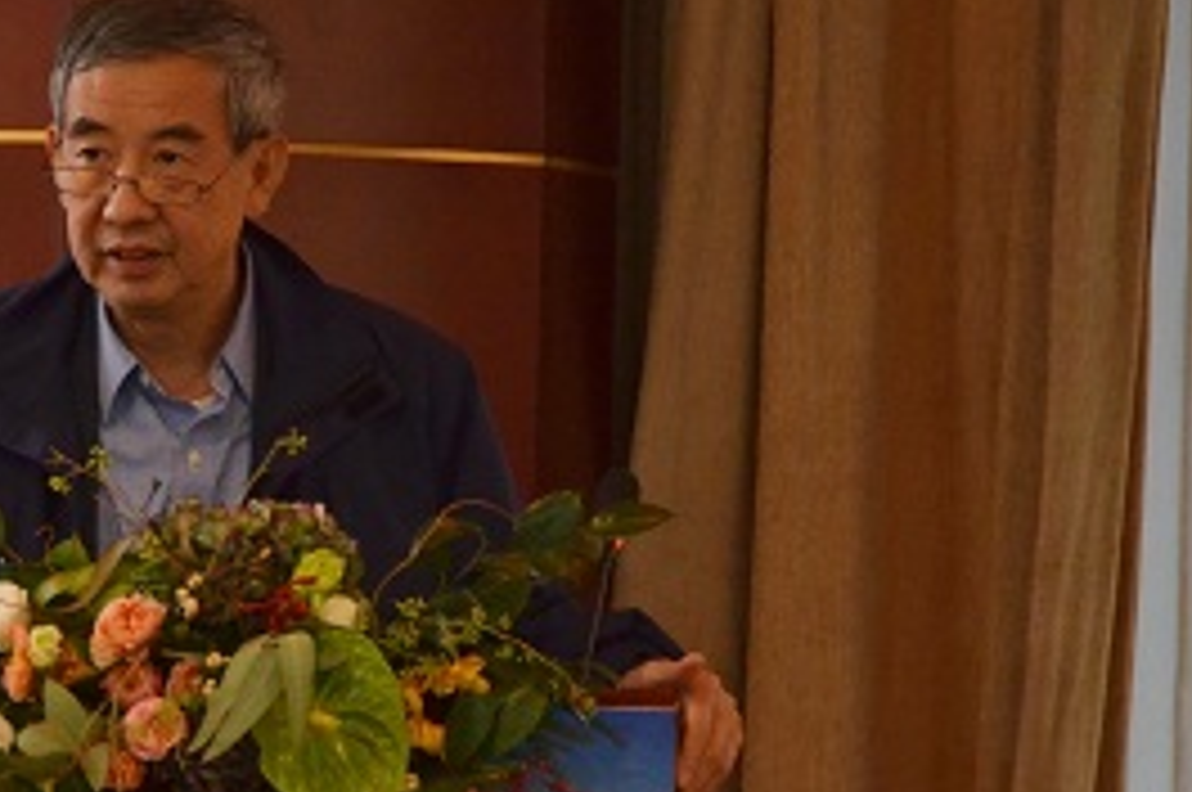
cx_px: 153
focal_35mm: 565
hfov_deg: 3.7
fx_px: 18685
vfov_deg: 2.4
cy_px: 349
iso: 1250
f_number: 6.3
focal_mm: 200
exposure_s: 1/60
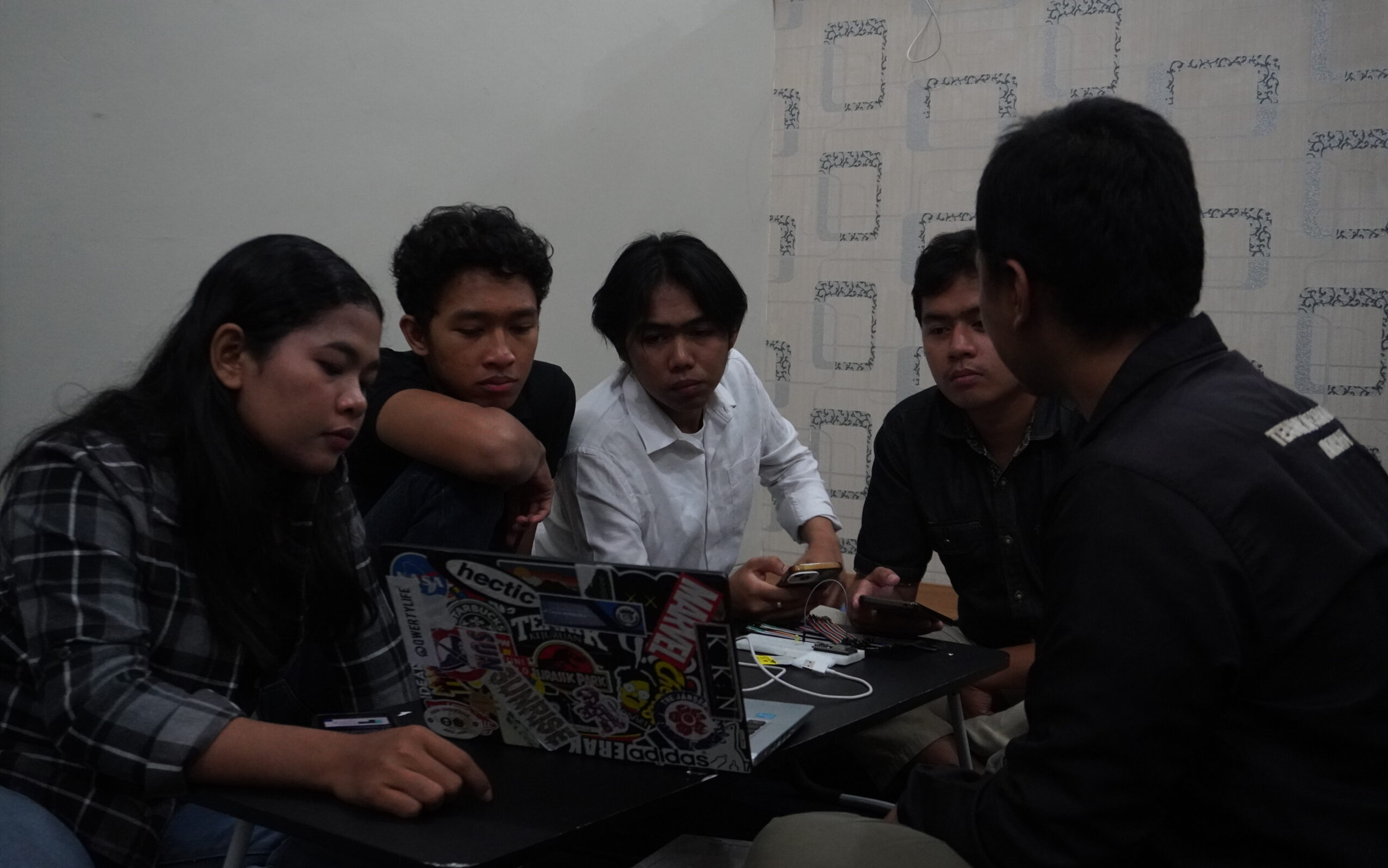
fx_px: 1457
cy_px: 420
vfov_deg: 33.2
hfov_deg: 50.9
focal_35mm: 39
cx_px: 698
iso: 3200
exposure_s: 1/100
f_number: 4.5
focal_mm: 25
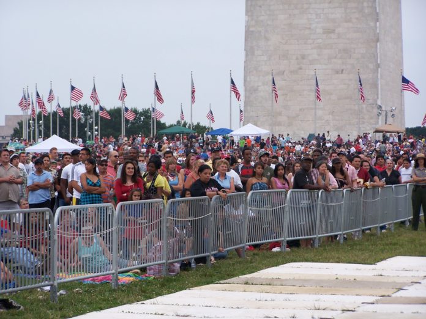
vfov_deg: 10.7
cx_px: 213
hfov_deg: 14.2
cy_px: 160
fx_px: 1711
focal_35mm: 139
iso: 80
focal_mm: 23.1
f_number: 3.2
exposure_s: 1/100
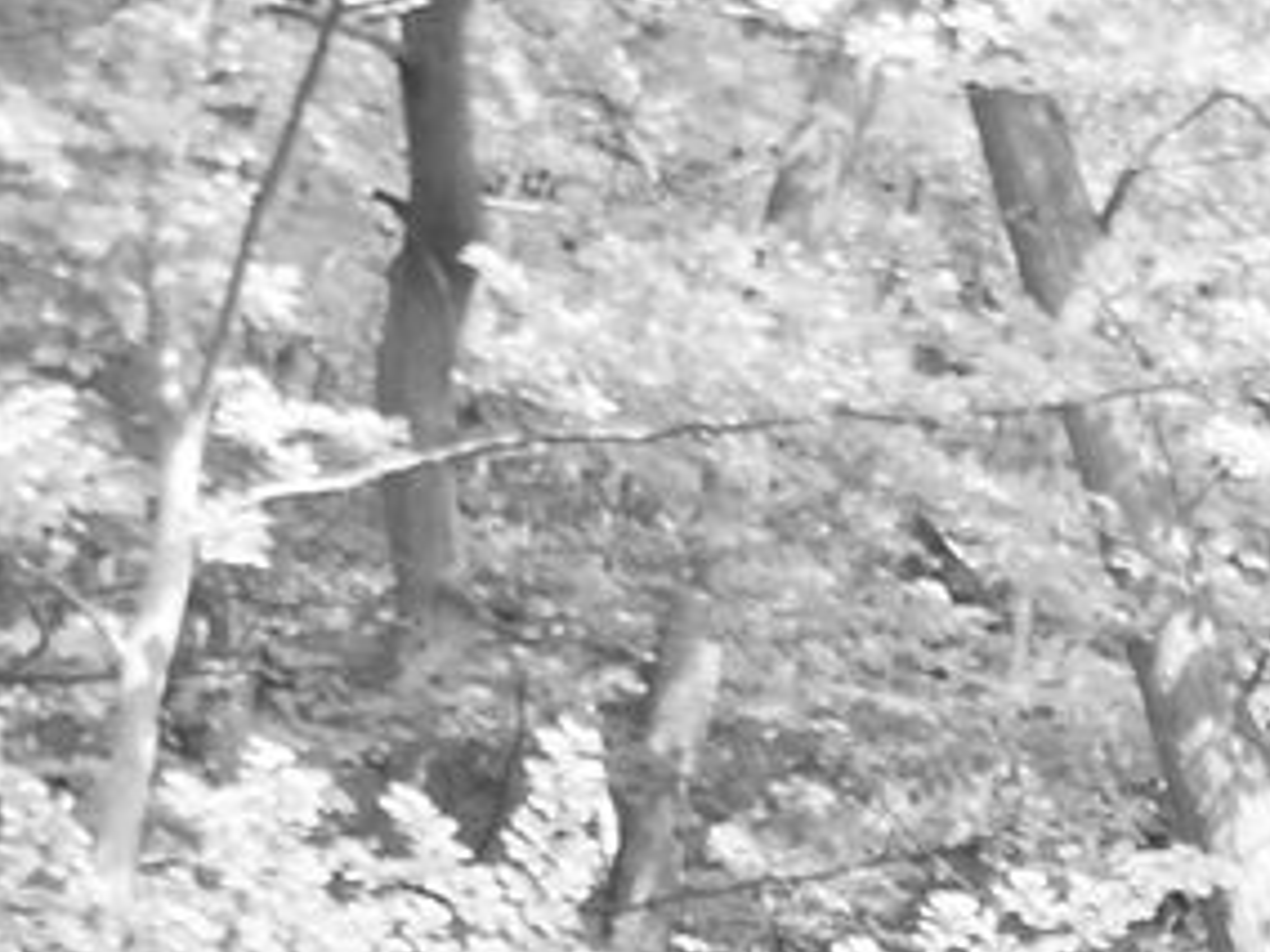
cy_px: 2755
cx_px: 3461
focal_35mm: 183
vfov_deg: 7.3
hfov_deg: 9.2
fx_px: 6714
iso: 320
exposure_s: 1/250
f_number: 5
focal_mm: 18
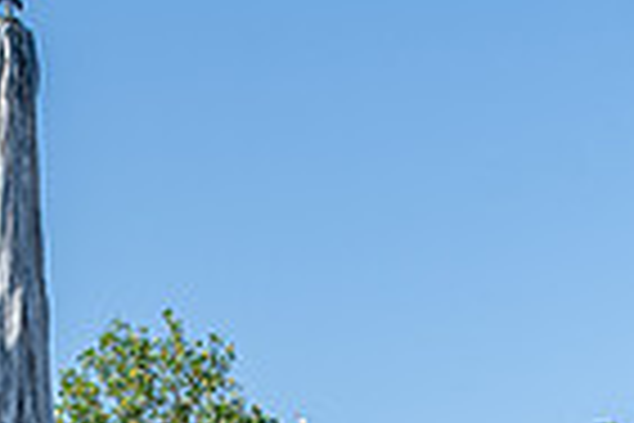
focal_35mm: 99
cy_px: 758
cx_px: -45
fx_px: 1743
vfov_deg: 12.6
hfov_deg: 19.8
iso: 100
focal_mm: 16
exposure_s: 1/125
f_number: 7.1
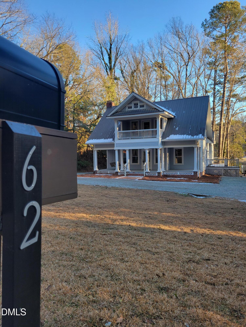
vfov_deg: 67.3
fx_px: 246
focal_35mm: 26
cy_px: 164
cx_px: 123
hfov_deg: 53.1
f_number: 1.8
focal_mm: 5.4
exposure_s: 1/245
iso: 40
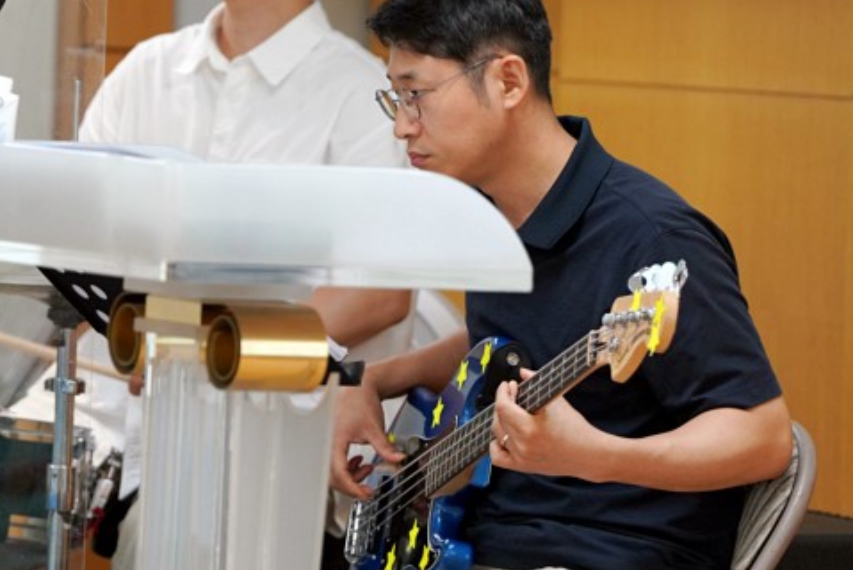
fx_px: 7610
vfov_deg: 4.3
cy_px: 73
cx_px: 239
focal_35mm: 321
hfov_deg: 6.4
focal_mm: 171
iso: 1600
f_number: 4
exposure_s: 1/200
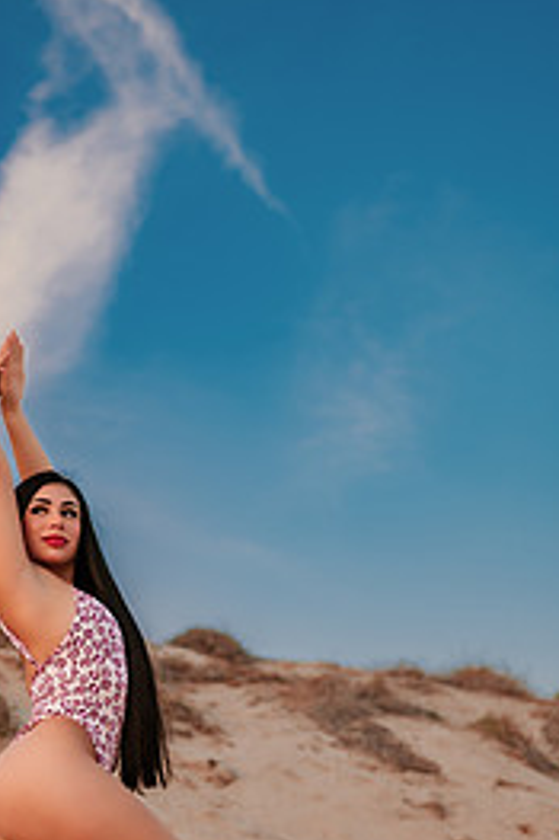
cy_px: 632
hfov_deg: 22.4
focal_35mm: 60
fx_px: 1399
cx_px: 137
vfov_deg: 32.8
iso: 100
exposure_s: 1/125
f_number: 1.8
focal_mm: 35
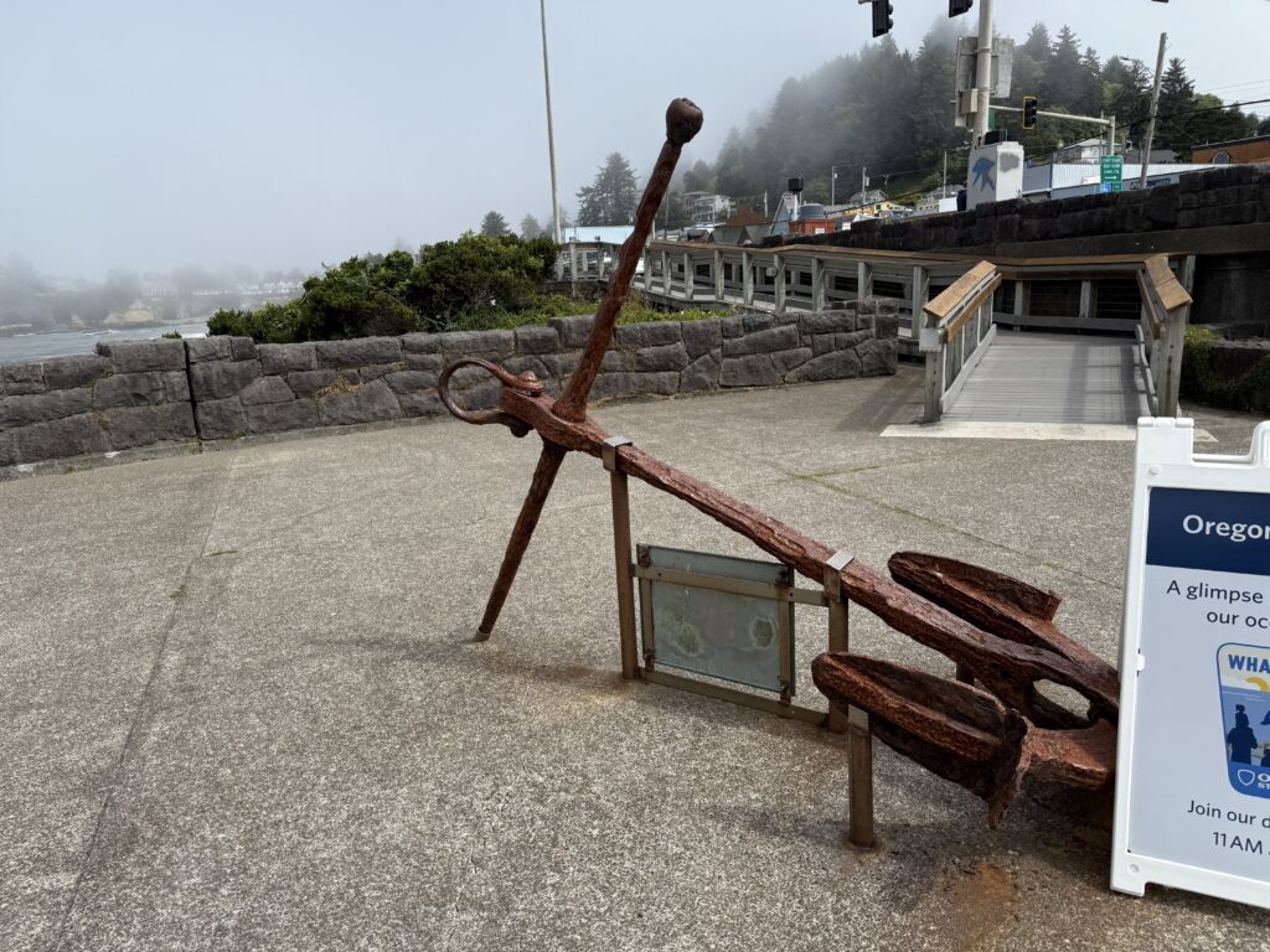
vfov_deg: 56.8
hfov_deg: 71.6
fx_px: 881
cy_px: 476
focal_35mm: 24
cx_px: 635
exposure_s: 1/4673
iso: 80
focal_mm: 6.76
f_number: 1.78
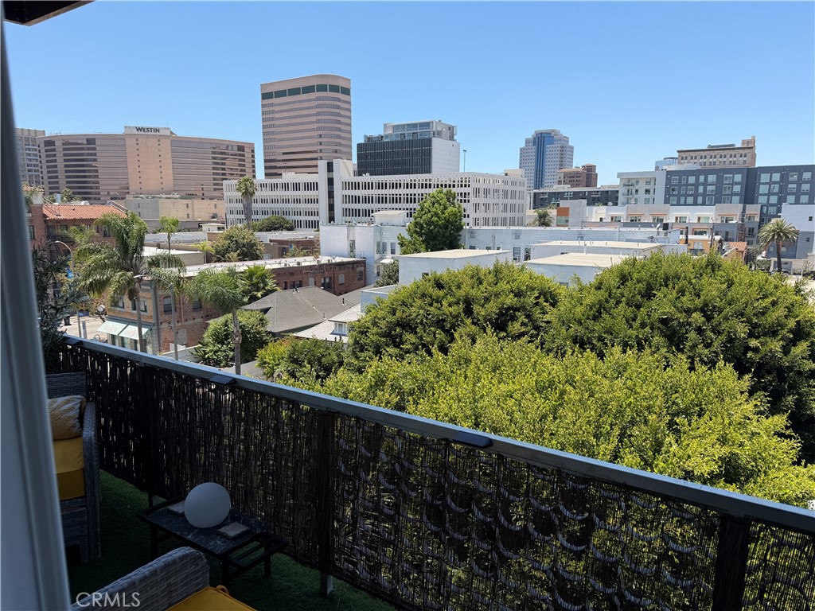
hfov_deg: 71.6
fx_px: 565
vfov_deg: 56.8
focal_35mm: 24
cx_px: 408
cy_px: 306
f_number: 1.78
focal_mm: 6.76
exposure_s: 1/3021
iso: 80
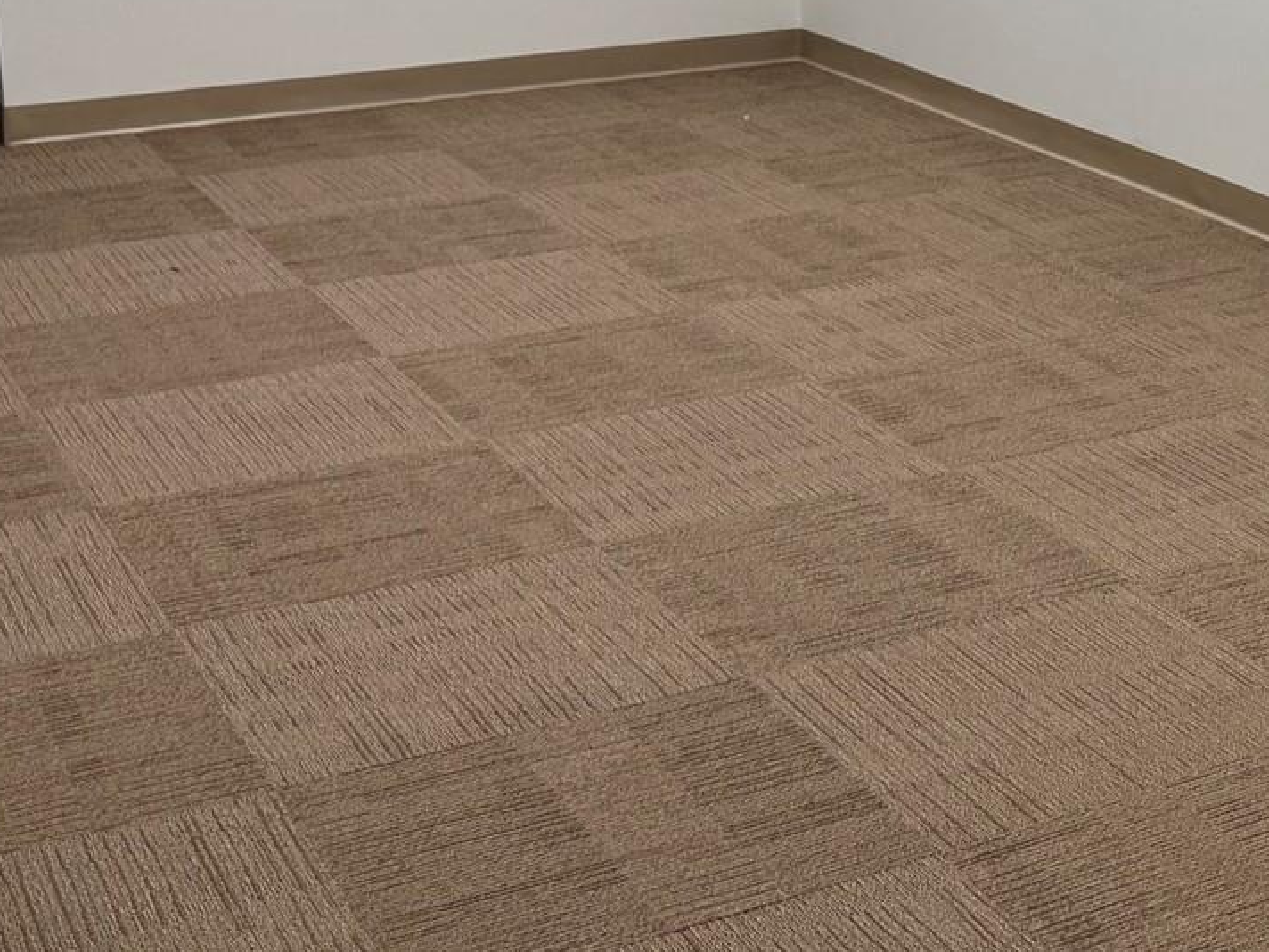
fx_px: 2529
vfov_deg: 20.5
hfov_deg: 25.8
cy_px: -25
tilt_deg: -8.8
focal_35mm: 69
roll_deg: -0.6
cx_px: 1431
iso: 80
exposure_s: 1/120
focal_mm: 6.76
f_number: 1.78
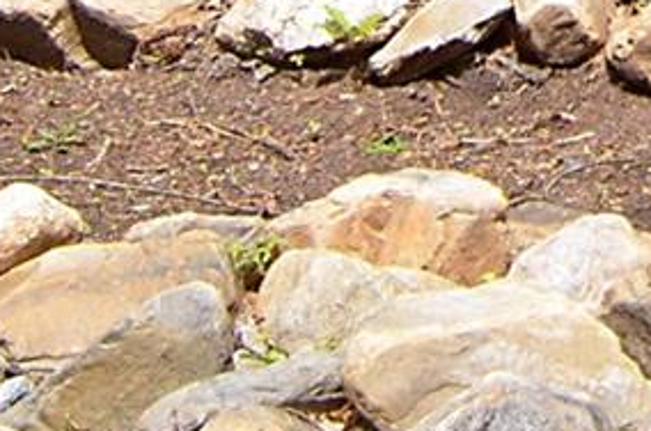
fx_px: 3313
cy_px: -860
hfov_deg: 10.5
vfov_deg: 6.7
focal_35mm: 184
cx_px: 1224
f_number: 6.3
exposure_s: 1/250
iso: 100
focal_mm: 17
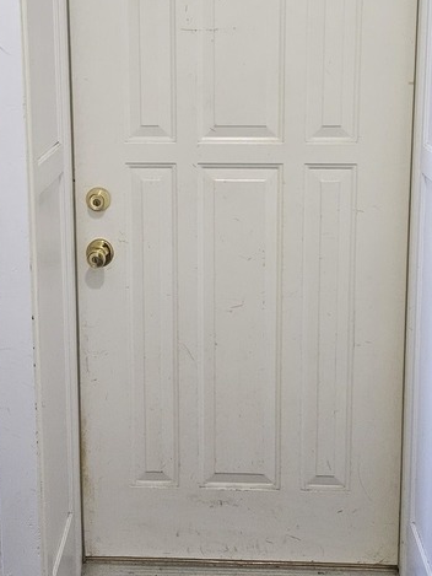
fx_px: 882
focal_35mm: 53
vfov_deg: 35.5
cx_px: 204
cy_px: 158
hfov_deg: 27.5
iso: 1000
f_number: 1.8
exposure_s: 1/120
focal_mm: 5.4
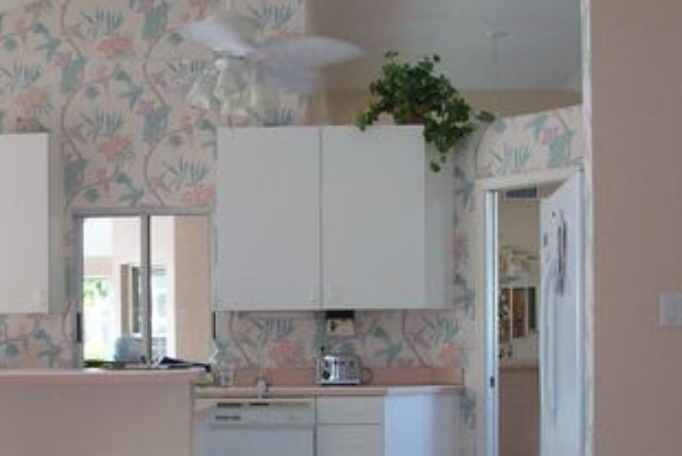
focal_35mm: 57
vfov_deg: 23.6
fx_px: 1080
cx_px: 315
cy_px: 340
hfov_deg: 35.0
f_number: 2.8
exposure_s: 1/60
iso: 160
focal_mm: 5.7
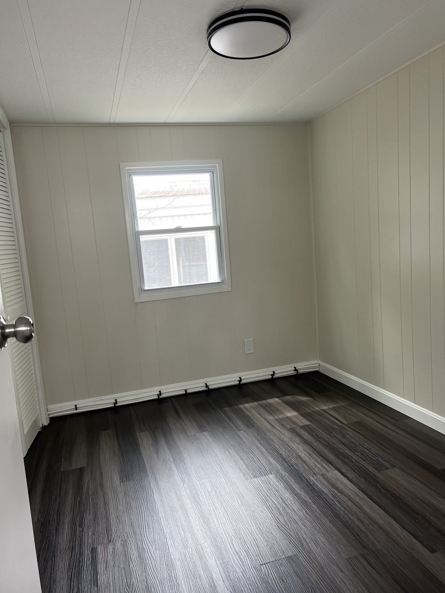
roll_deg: +3.6
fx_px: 446
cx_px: 222
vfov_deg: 67.3
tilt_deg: -6.7
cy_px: 296
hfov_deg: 53.1
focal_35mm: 26
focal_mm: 5.7
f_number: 1.5
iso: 100
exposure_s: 1/121
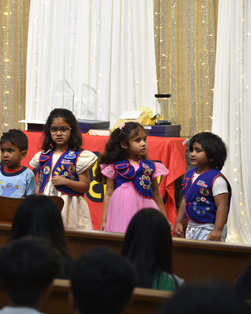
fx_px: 1579
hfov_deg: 9.1
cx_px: 28
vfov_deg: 11.4
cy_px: 156
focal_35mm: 170
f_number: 4
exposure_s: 1/60
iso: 450
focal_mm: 120
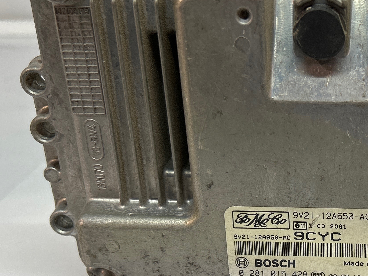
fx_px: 670
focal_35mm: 63
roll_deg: +0.0
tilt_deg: -27.1
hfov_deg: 29.4
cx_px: 335
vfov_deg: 23.1
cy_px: 198
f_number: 1.5
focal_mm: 5.7
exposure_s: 1/100
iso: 64
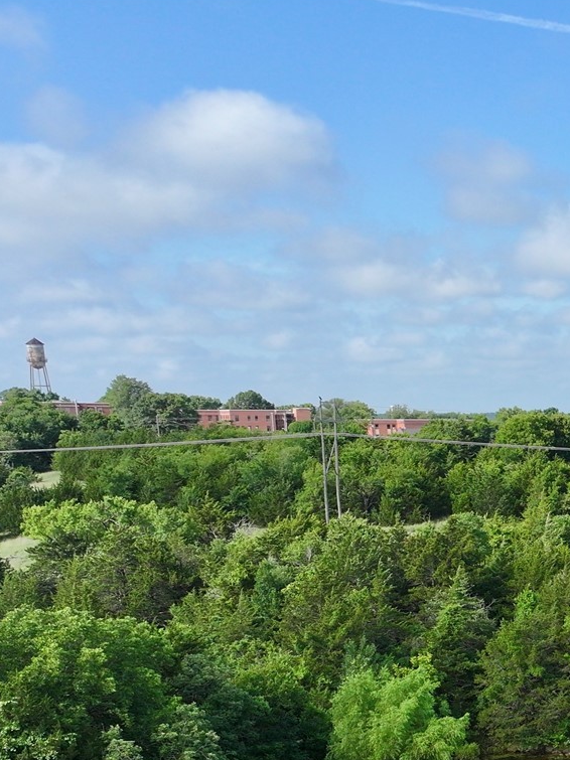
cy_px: 715
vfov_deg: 30.0
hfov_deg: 20.3
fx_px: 1340
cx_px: 880
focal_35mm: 61
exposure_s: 1/1250
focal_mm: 12.29
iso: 150
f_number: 2.8
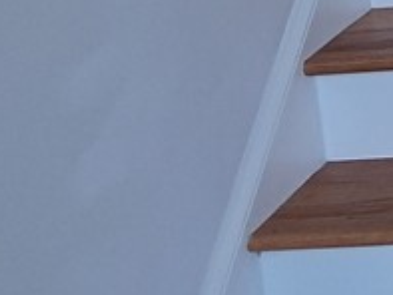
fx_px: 1534
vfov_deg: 10.1
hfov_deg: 11.8
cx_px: 946
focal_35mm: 135
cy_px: -305
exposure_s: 1/42
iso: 32
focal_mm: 3.98
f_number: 1.8
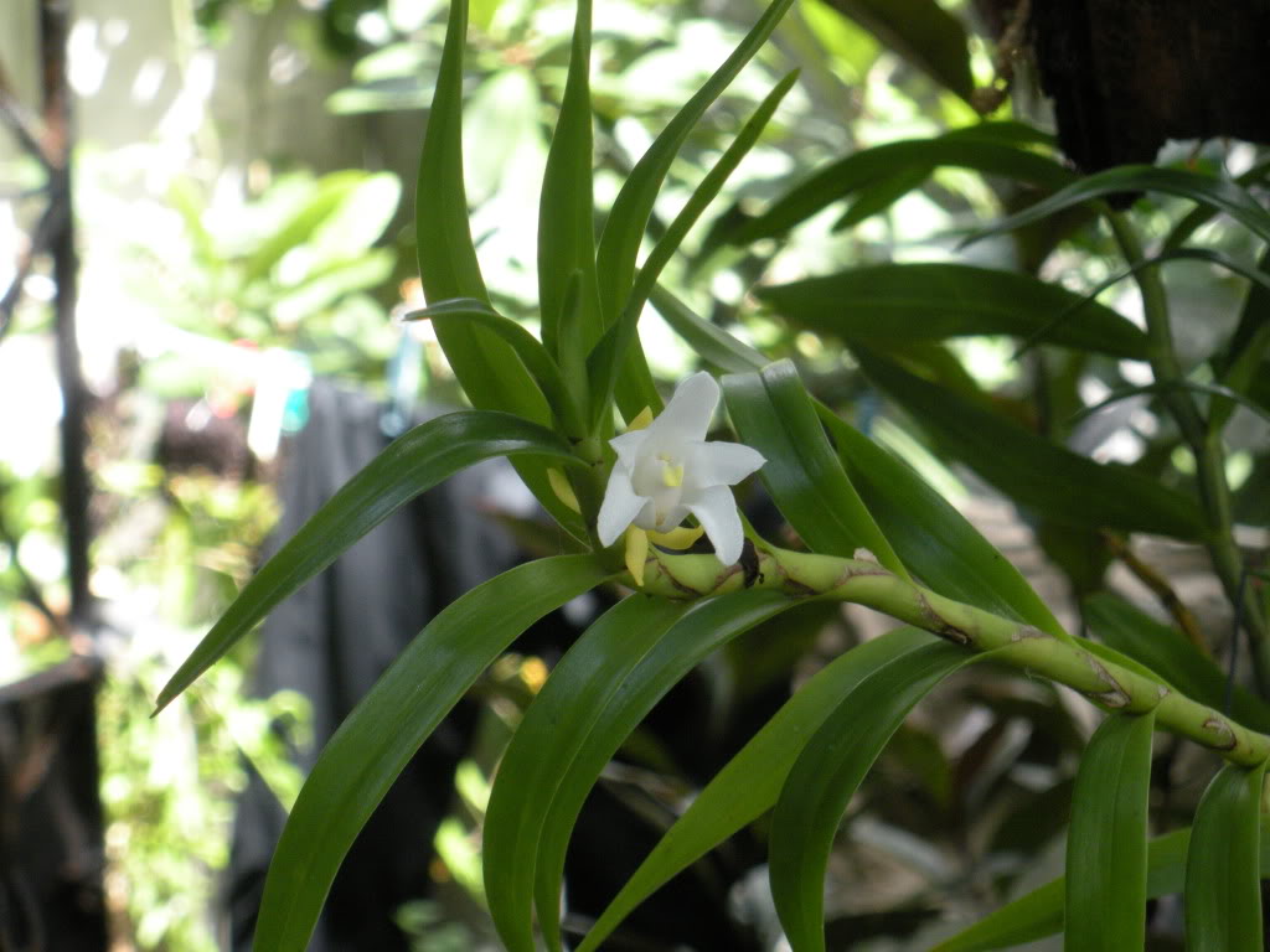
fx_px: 3522
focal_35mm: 96
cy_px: 476
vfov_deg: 15.4
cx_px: 635
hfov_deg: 20.4
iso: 290
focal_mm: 17.4
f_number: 5
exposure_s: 1/127
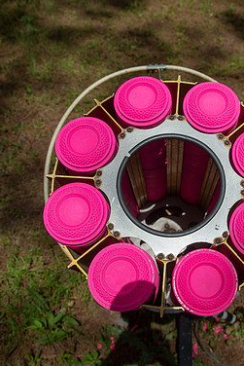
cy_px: 183
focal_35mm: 37
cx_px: 178
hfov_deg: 35.3
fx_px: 376
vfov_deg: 51.9
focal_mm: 24
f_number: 6.3
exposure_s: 1/800
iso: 80
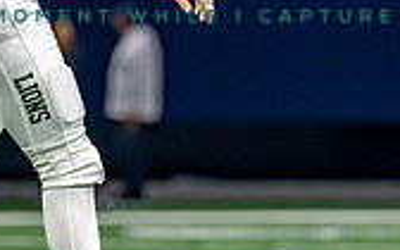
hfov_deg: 2.8
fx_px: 8154
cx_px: 22
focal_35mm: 748
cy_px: -32
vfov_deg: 1.8
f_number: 2.8
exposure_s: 1/2000
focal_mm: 178
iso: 5000
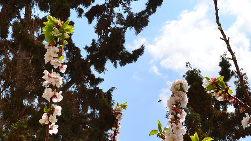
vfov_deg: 17.0
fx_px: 472
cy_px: 68
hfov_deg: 29.5
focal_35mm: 71
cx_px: 83
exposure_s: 1/500
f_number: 11
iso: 200
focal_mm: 18
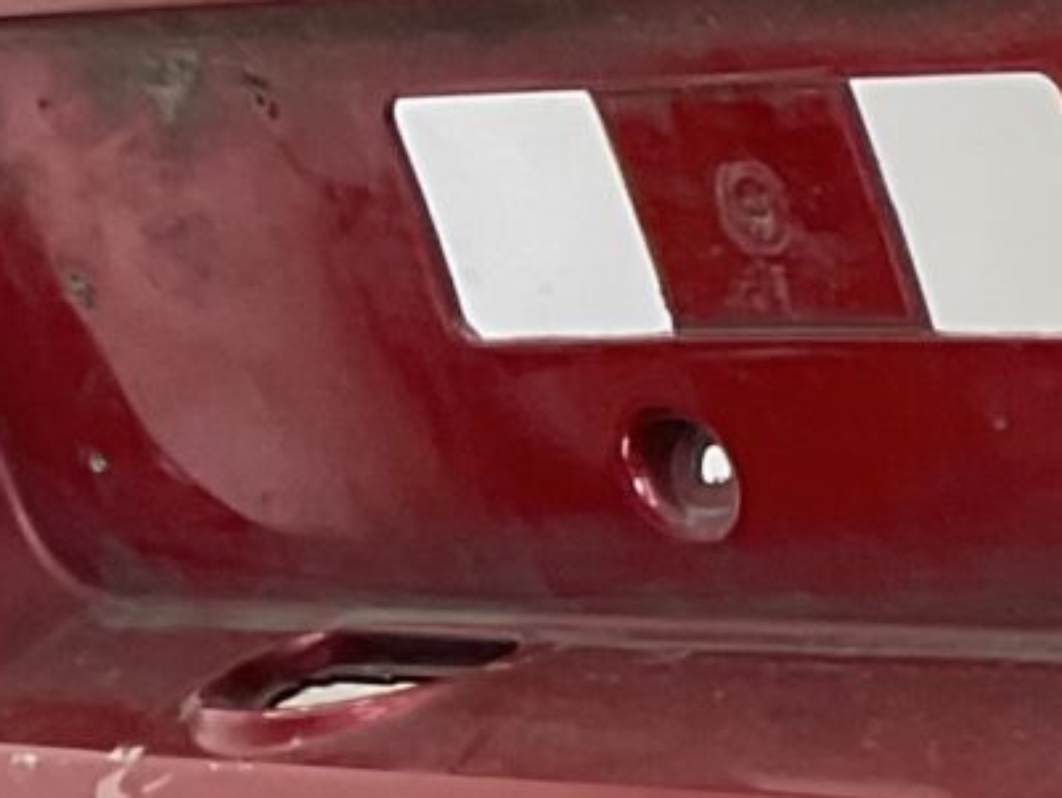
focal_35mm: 185
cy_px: 687
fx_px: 5677
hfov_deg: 9.0
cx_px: 2974
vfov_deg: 8.0
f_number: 1.8
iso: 25
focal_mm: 3
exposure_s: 1/100
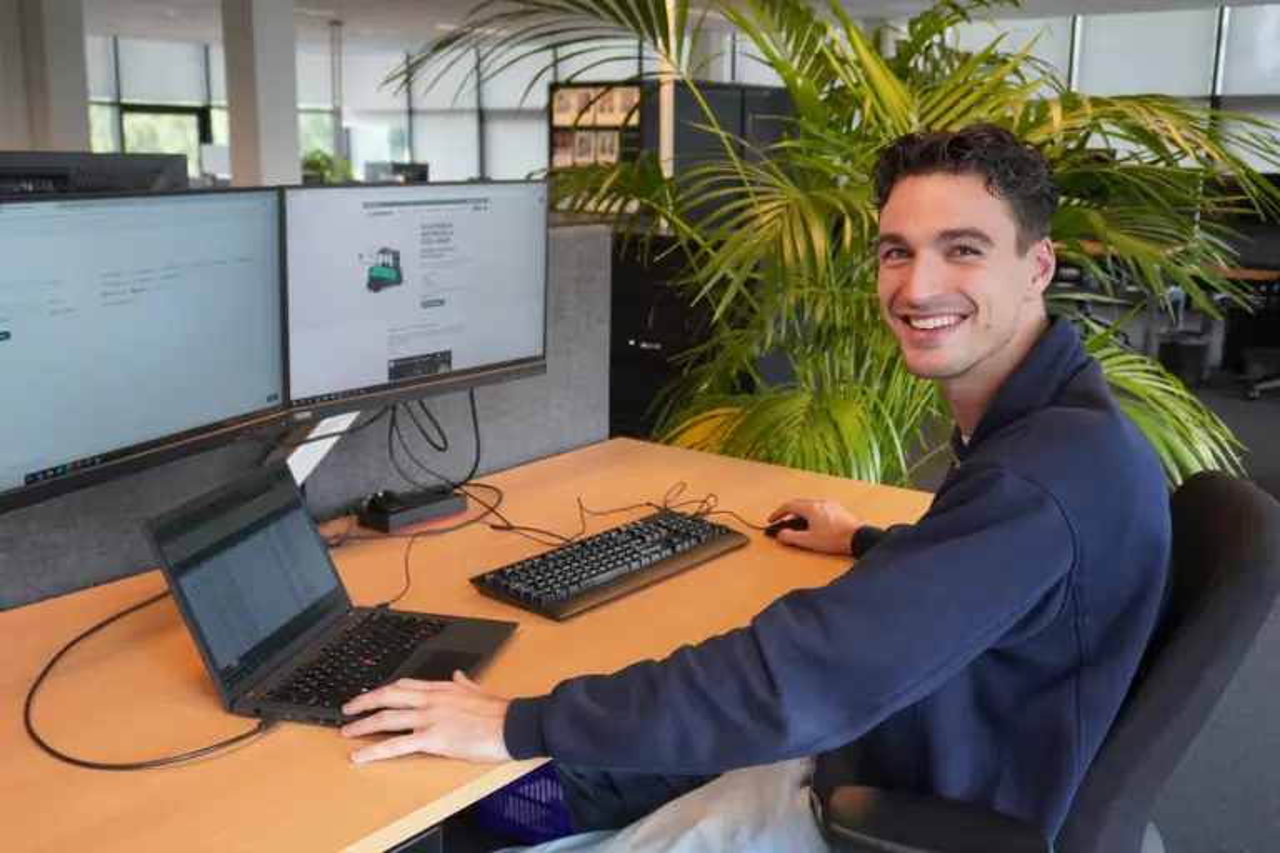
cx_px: 640
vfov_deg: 36.9
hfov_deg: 53.1
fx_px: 1280
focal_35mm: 36
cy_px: 426
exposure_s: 1/160
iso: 1250
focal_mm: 24
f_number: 4.5
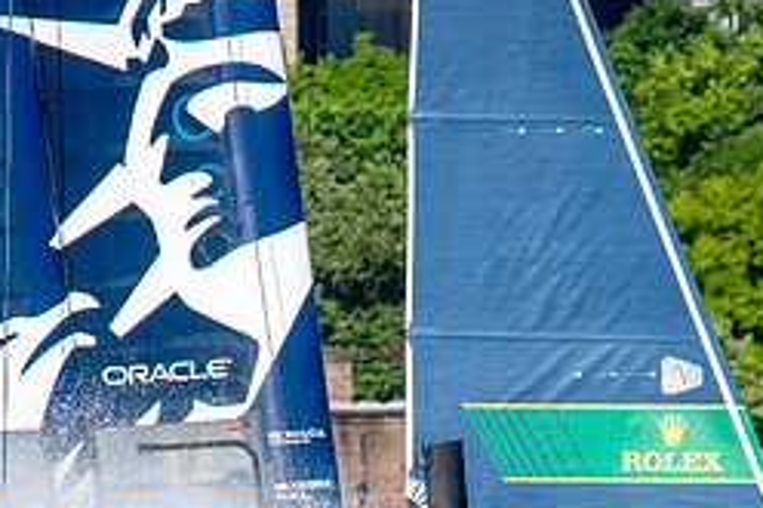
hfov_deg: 1.2
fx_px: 36853
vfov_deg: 0.8
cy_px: 630
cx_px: 412
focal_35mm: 1740
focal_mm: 420
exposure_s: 1/2000
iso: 500
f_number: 5.6
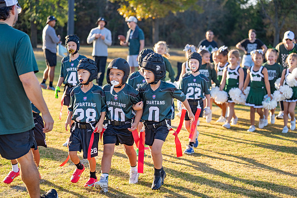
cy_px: 99
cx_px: 148
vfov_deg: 19.5
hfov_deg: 28.8
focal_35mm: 70
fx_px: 578
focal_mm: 70
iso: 160
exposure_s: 1/1000
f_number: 2.8
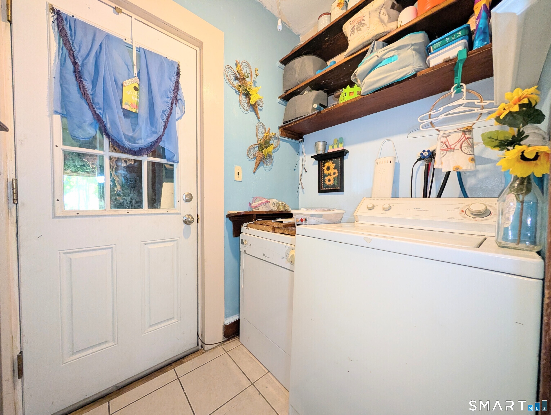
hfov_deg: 110.5
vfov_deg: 94.6
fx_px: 191
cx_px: 276
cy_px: 208
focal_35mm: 12
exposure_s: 1/60
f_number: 1.7
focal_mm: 2.02
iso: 153
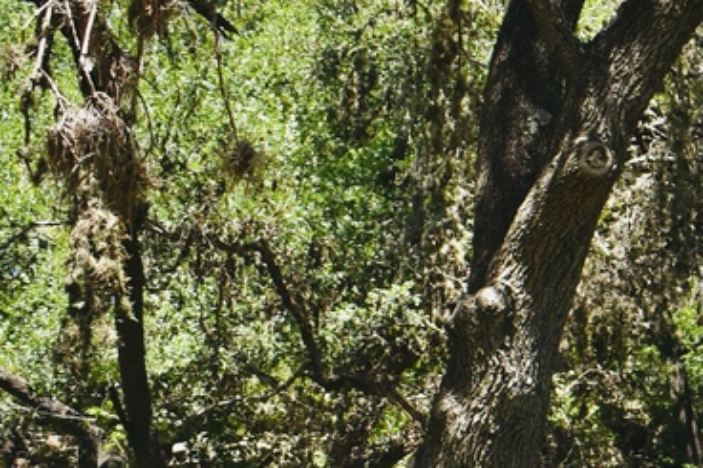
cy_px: 388
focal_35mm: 119
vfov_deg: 11.5
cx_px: 1049
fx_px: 2323
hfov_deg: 15.8
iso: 100
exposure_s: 1/400
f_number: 4
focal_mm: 18
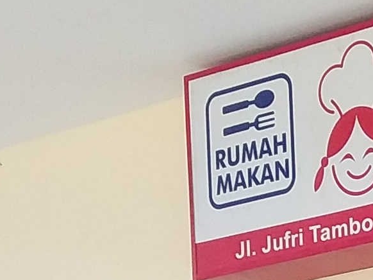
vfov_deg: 8.2
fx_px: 1874
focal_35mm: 174
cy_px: 517
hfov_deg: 10.5
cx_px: 733
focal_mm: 3.3
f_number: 2.2
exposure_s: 1/372
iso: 40
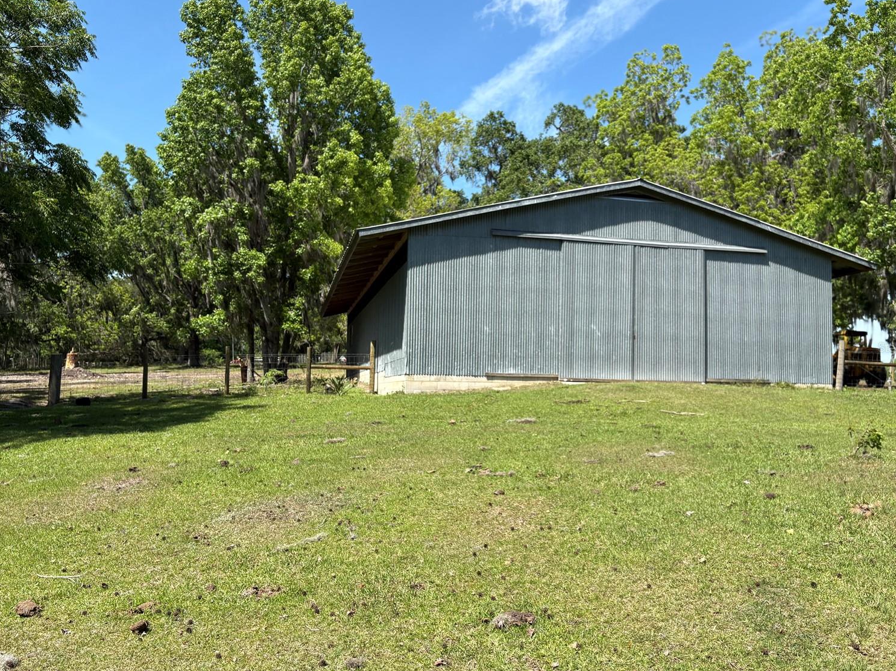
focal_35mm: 28
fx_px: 725
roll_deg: -0.9
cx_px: 453
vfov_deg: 49.7
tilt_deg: +3.9
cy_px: 347
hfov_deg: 63.5
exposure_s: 1/1626
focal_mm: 5.96
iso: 50
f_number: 1.6
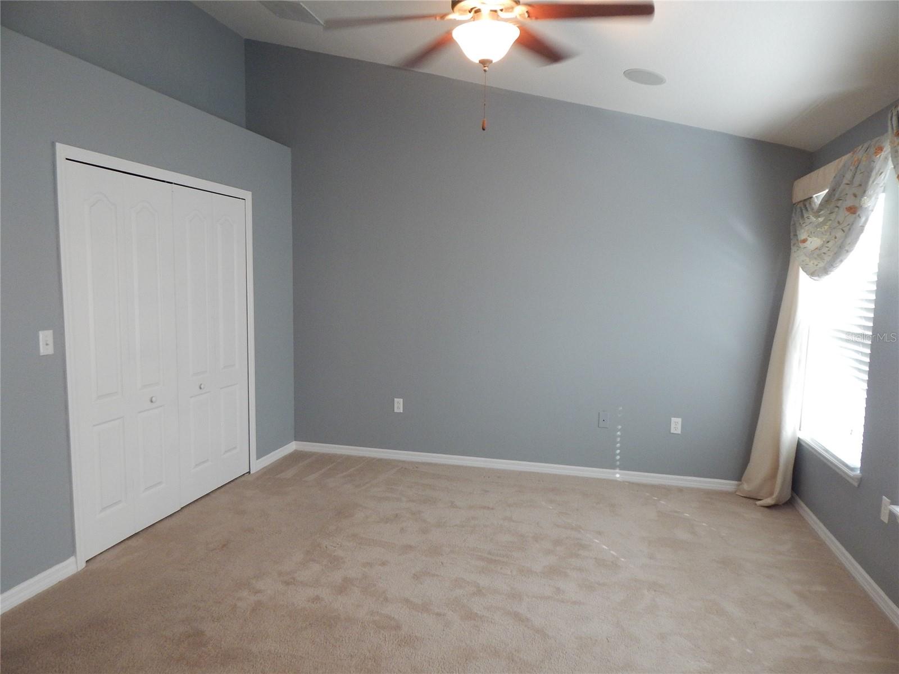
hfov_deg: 76.4
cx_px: 450
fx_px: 571
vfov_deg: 61.1
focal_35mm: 22
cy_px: 337
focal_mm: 4
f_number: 3
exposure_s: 1/30
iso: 280
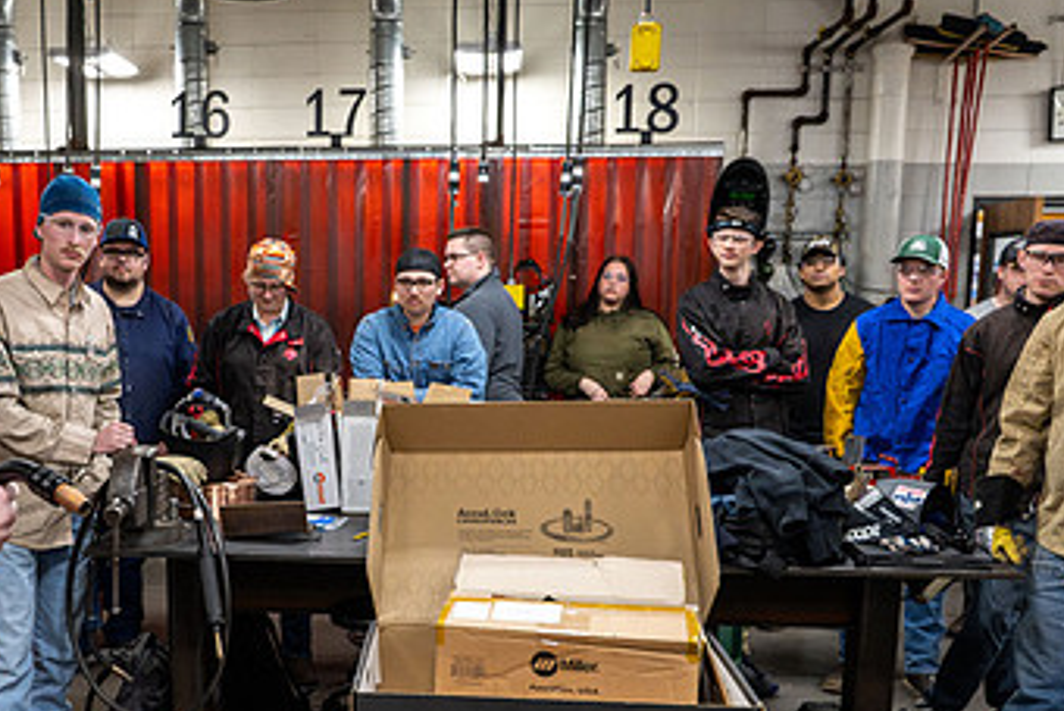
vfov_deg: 32.4
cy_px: 462
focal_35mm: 41
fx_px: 1212
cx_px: 335
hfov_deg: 46.5
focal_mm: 24
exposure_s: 1/200
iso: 4000
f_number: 7.1
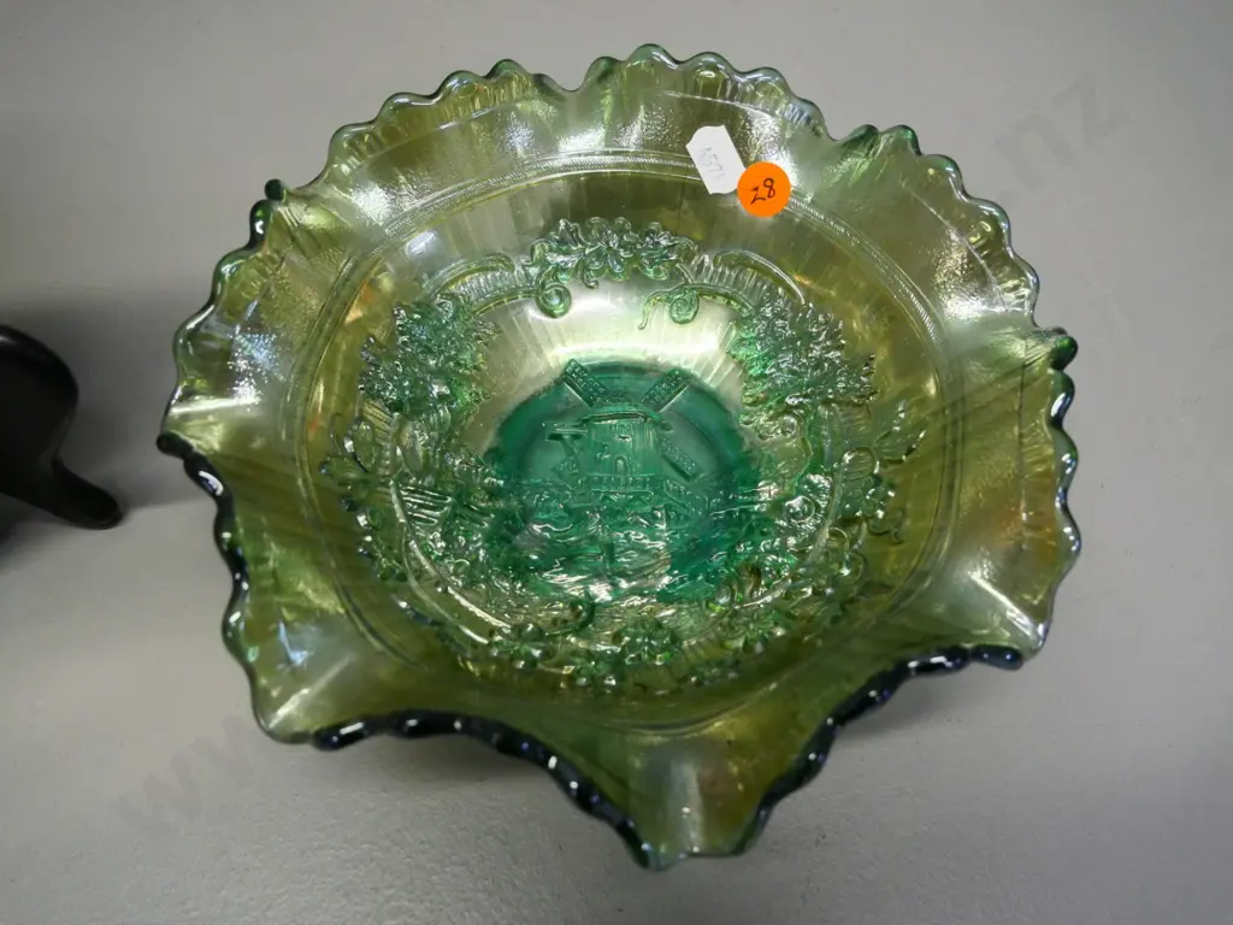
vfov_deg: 53.1
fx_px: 926
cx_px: 616
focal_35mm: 26
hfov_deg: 67.3
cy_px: 462
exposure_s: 1/200
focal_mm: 13
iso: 3200
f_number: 5
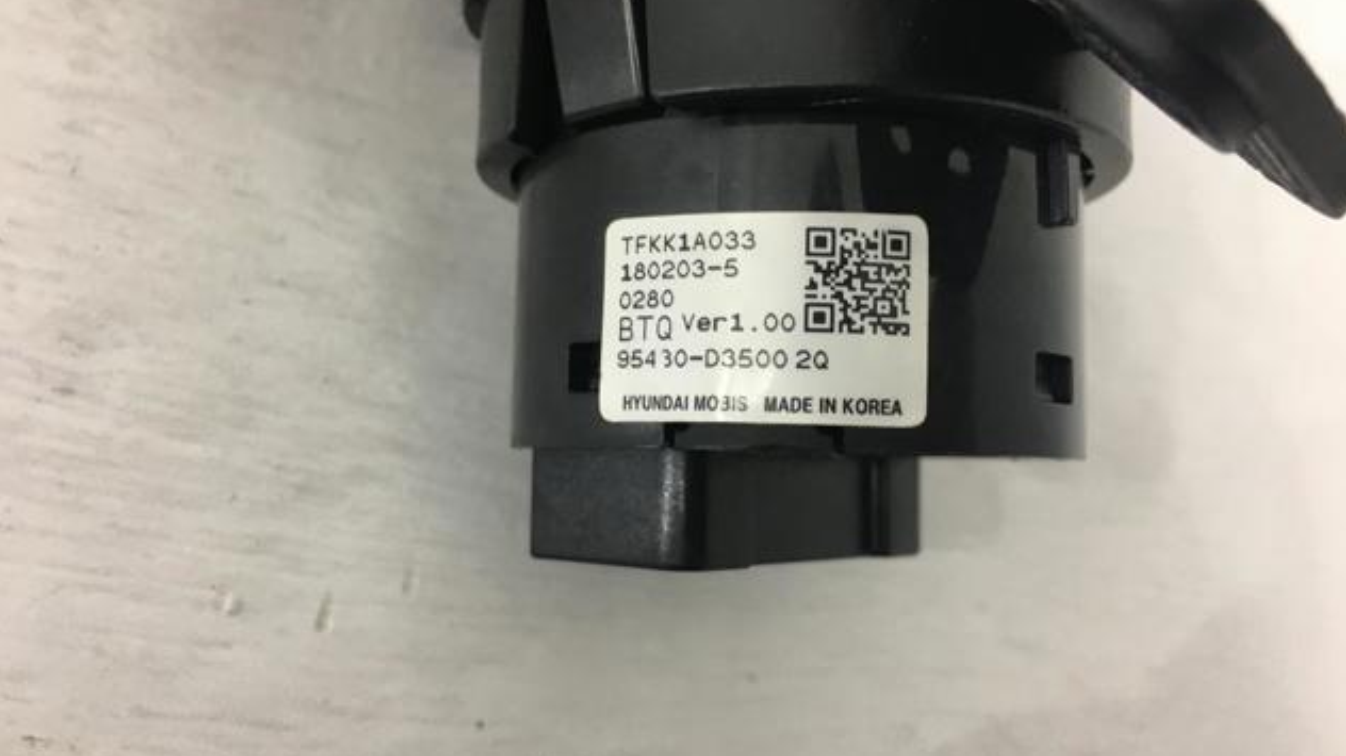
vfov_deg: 36.6
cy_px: 360
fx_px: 1142
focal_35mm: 32
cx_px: 675
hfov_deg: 61.0
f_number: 2.2
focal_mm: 4.15
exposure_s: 1/33
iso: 32
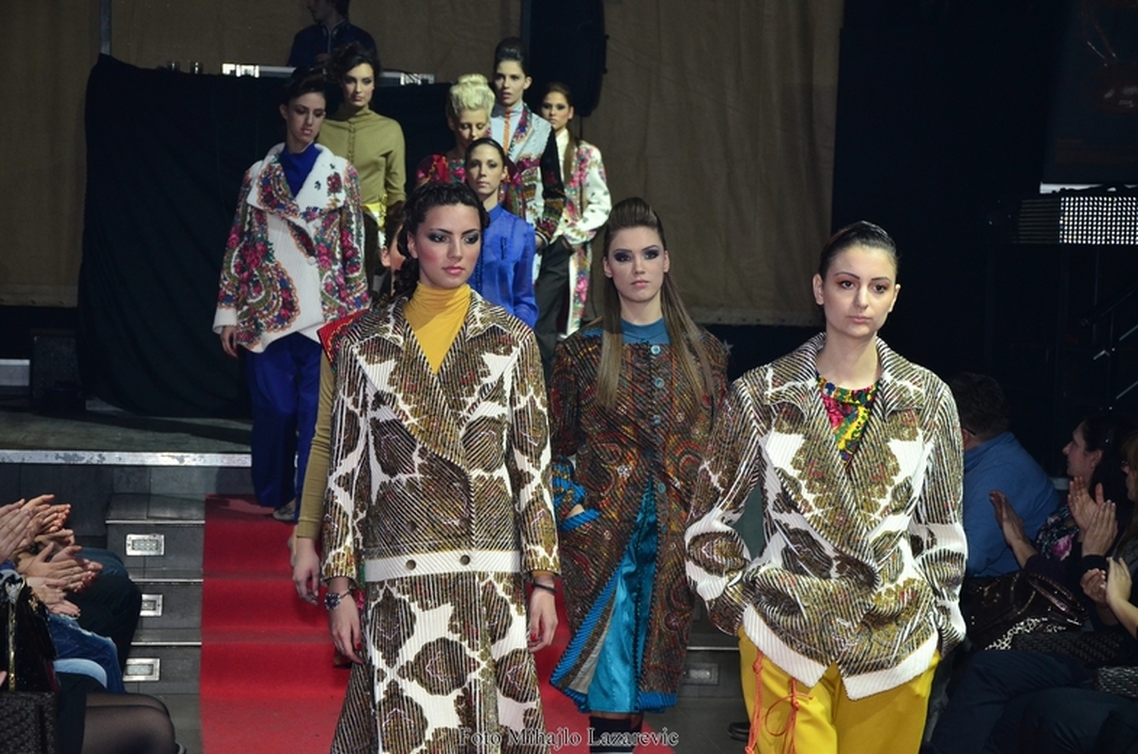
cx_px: 569
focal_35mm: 87
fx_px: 2745
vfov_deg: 15.6
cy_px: 377
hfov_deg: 23.4
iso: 800
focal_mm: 58
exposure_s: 1/125
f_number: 5.6
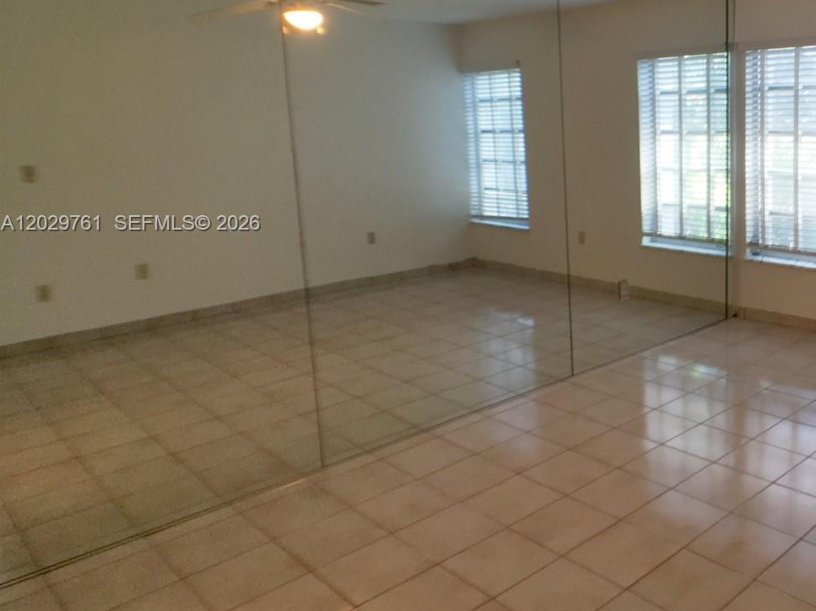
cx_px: 673
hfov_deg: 38.0
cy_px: 225
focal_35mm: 48
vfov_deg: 30.1
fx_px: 1131
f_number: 2.2
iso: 40
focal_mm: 4.15
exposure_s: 1/30
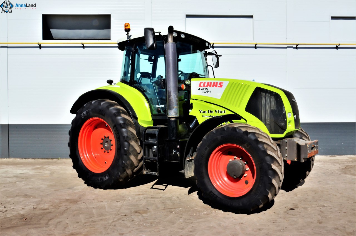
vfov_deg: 41.5
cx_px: 178
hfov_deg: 59.6
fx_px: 311
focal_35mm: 32
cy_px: 118
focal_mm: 21
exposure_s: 1/60
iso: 125
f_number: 25
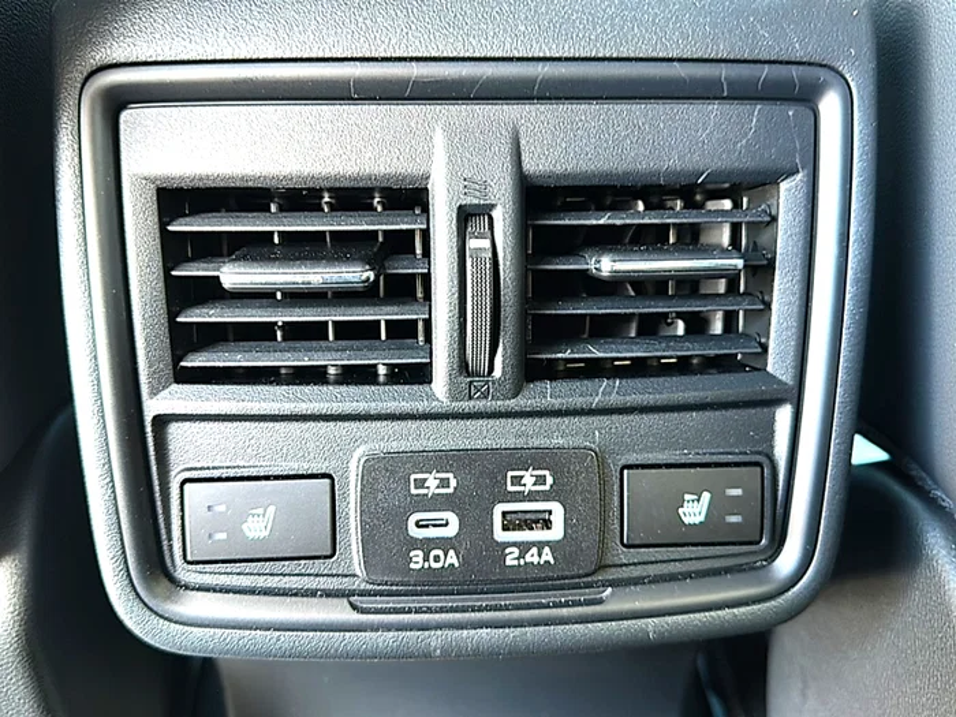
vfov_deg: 54.9
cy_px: 358
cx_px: 478
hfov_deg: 69.4
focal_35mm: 25
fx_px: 690
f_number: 1.78
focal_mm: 6.86
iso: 250
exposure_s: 1/40
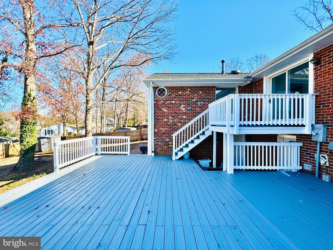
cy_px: 125
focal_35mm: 14
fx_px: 135
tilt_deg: -1.0
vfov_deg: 85.7
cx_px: 166
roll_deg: -0.2
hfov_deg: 102.1
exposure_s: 1/578
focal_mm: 2.22
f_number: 2.2
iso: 40
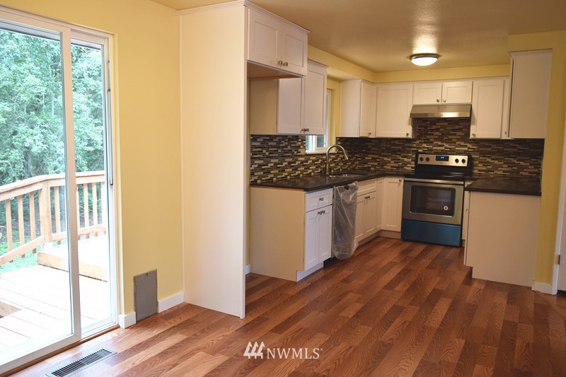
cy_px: 188
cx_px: 283
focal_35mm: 27
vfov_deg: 47.9
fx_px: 424
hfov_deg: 67.4
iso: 400
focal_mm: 18
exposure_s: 1/80
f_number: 4.5
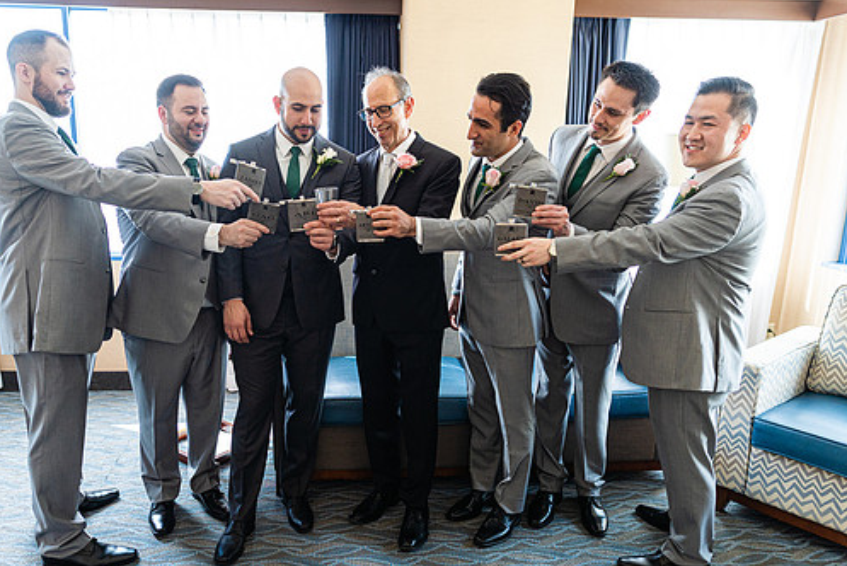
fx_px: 659
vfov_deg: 46.5
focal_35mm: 28
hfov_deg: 65.1
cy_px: 289
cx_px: 363
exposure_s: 1/200
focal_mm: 24
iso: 1000
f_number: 2.2
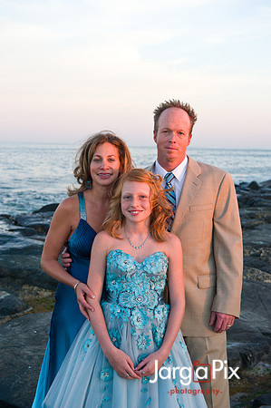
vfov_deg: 38.2
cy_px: 204
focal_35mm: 52
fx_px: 588
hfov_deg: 25.9
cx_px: 136
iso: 800
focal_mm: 52
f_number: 5.6
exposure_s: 1/200
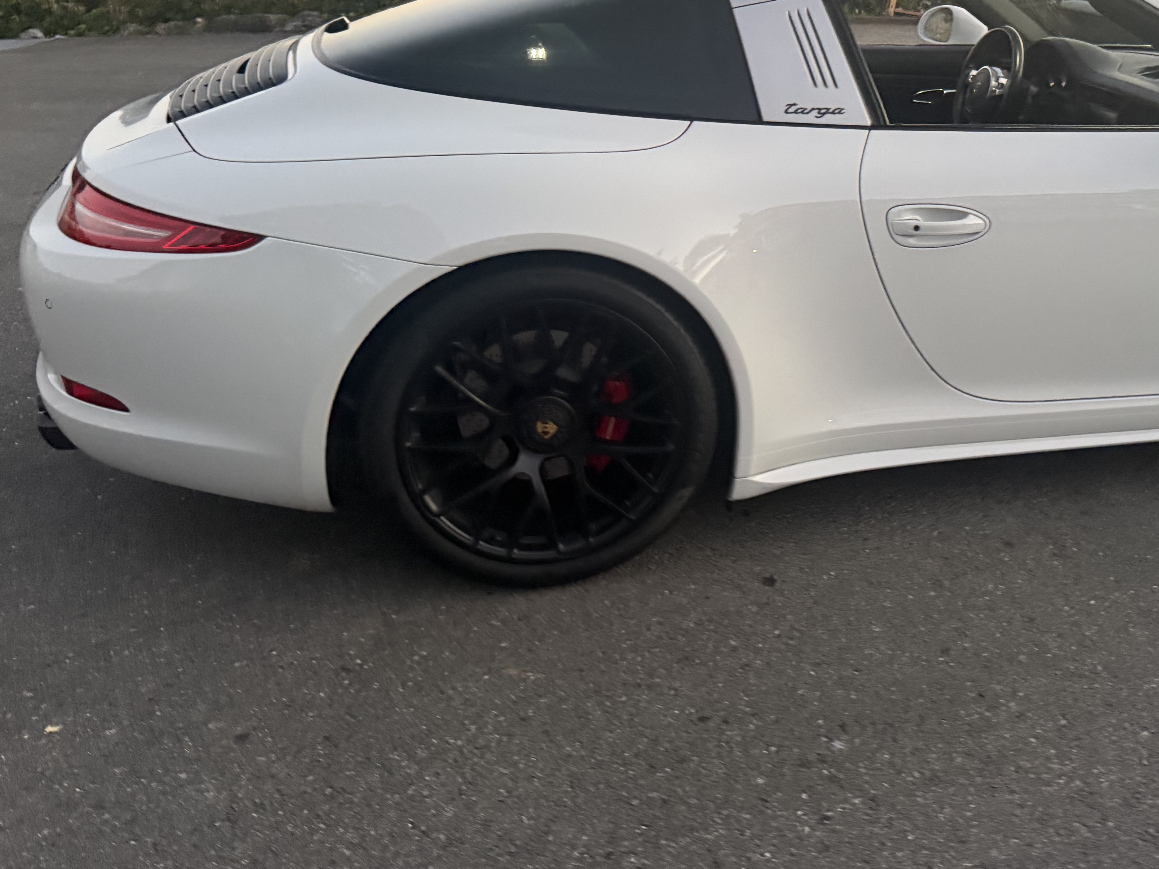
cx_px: 771
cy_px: 281
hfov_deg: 50.4
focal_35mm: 36
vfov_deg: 39.1
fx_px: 1205
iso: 500
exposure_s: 1/60
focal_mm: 6.76
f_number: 1.78
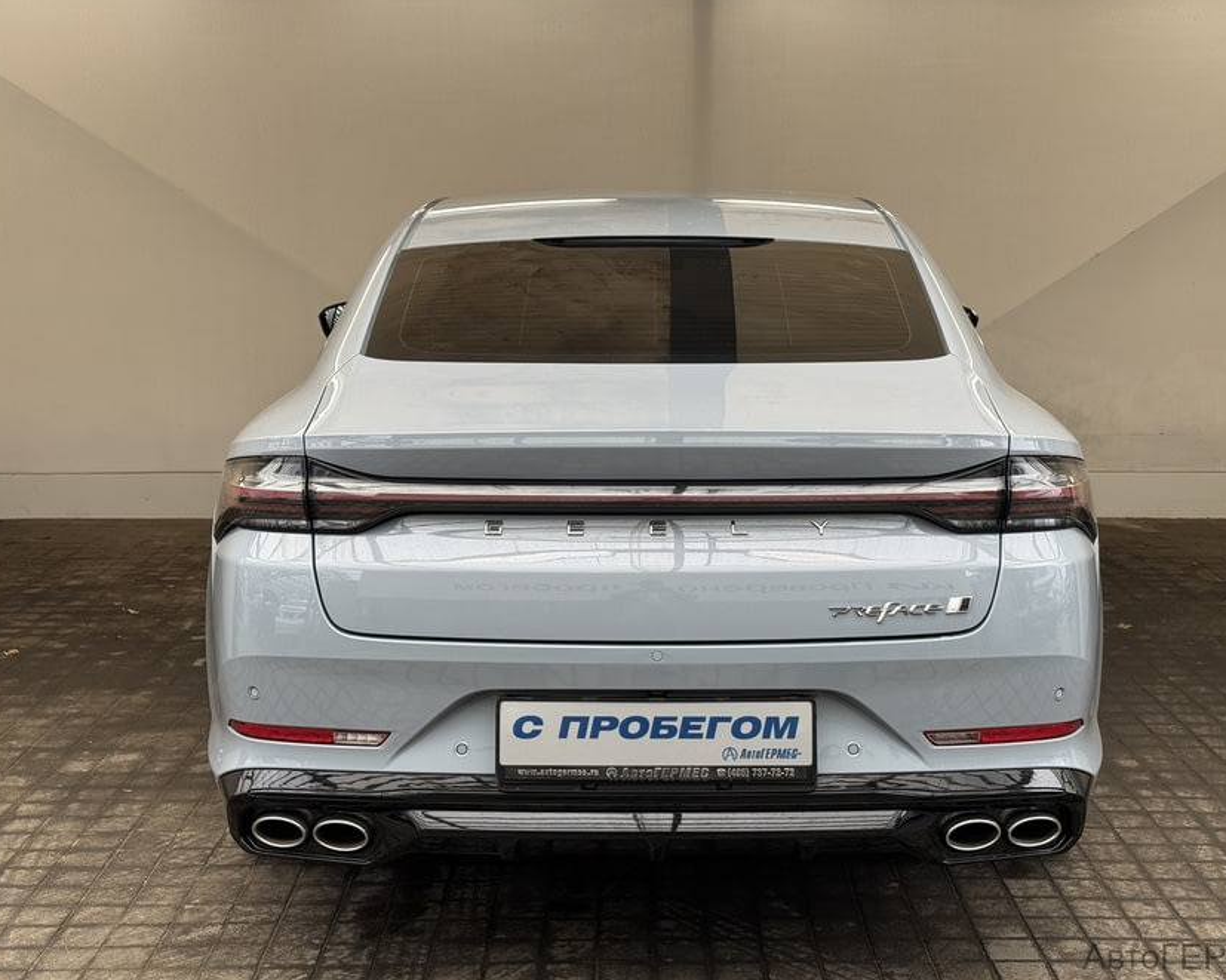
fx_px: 1850
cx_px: 652
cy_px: 486
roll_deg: -0.8
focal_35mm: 51
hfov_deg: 36.7
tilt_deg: -10.9
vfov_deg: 29.7
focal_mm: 6.76
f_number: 1.78
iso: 64
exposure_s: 1/609
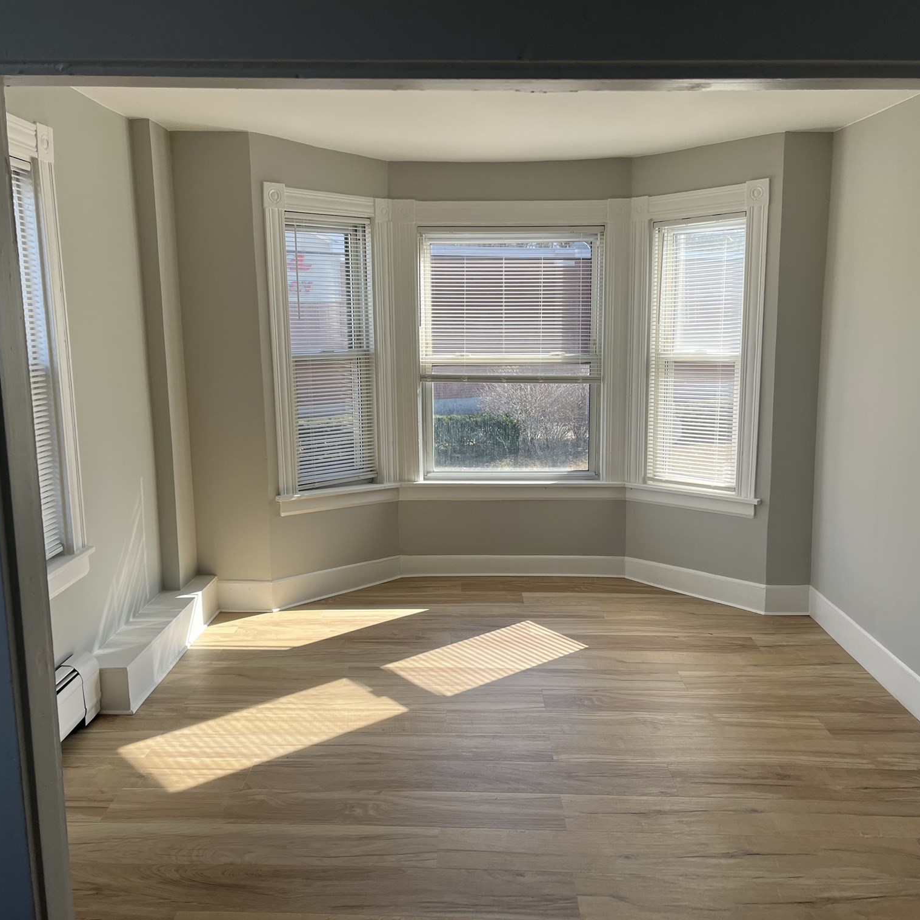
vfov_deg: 52.5
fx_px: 932
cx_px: 452
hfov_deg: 52.5
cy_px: 456
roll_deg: +0.5
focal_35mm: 31
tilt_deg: -7.9
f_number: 1.6
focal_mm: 5.1
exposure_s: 1/592
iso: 50
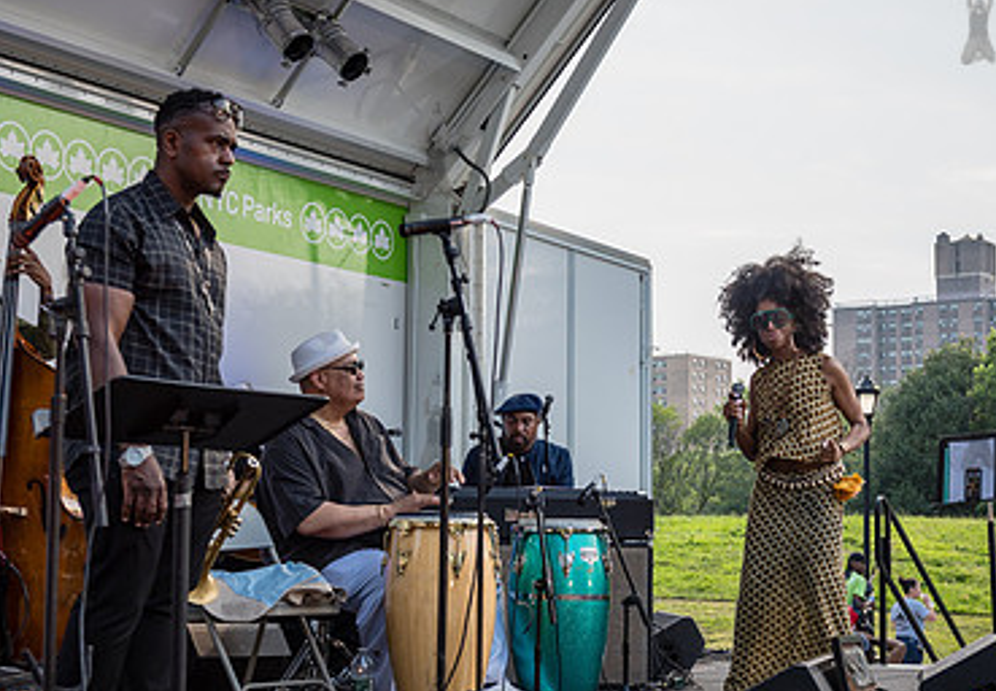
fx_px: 1821
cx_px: 504
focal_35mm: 65
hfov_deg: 30.6
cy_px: 448
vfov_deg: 21.4
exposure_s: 1/400
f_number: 4.5
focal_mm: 38
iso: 200
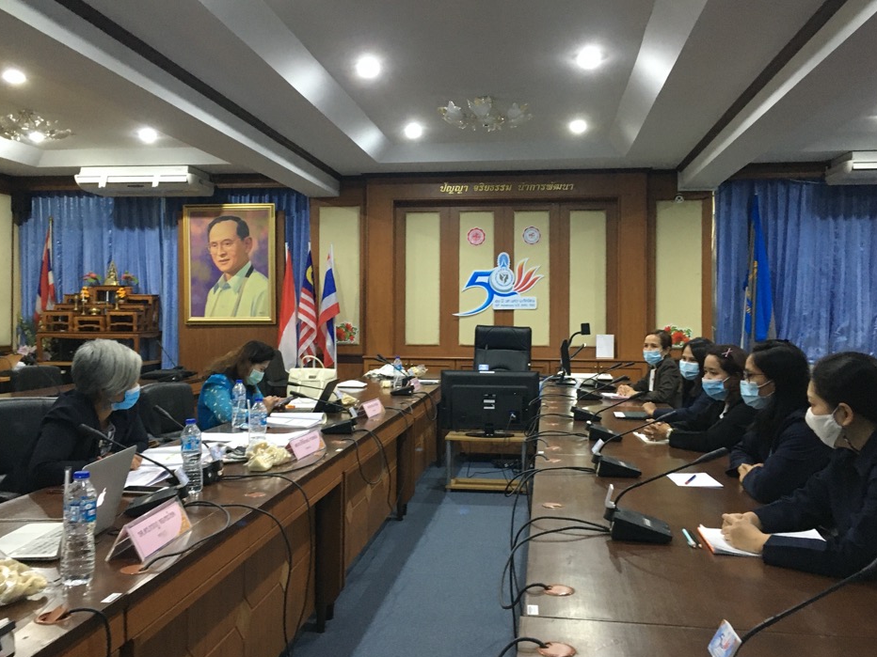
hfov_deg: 56.8
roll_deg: +0.7
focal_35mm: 32
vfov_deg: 44.1
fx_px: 811
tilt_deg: -0.9
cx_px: 432
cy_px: 302
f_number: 2.2
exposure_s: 1/33
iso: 200
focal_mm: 4.15
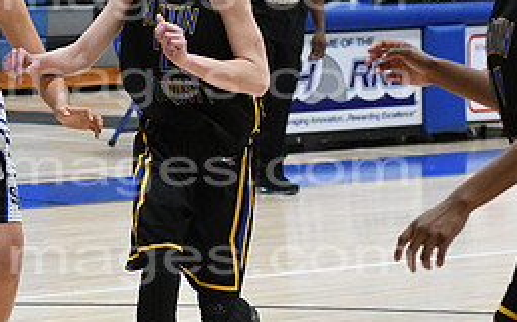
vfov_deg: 5.4
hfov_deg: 8.6
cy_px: 128
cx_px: -42
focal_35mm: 242
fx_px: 3406
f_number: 4
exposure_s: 1/640
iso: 5000
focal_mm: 70
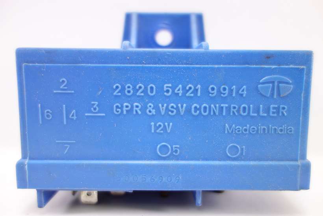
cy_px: 108
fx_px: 251
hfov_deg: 65.5
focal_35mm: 28
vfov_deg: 46.4
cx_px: 162
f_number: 1.8
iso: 125
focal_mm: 10.4
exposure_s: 1/60
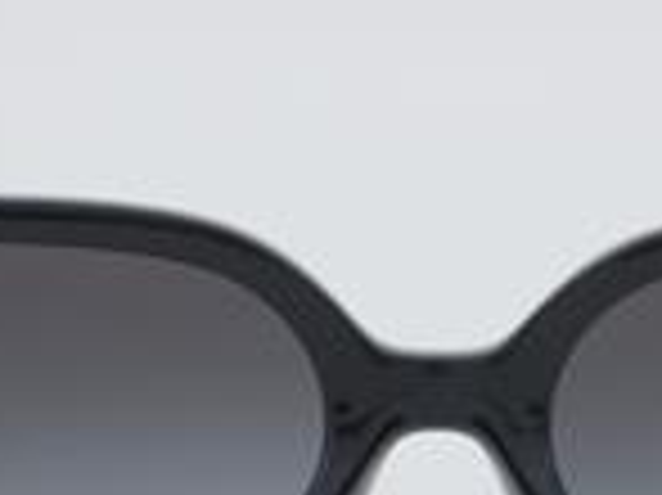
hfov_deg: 9.2
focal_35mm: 216
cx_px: 437
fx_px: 4133
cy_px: 522
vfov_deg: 6.8
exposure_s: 1/4
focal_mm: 55
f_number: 32
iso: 100
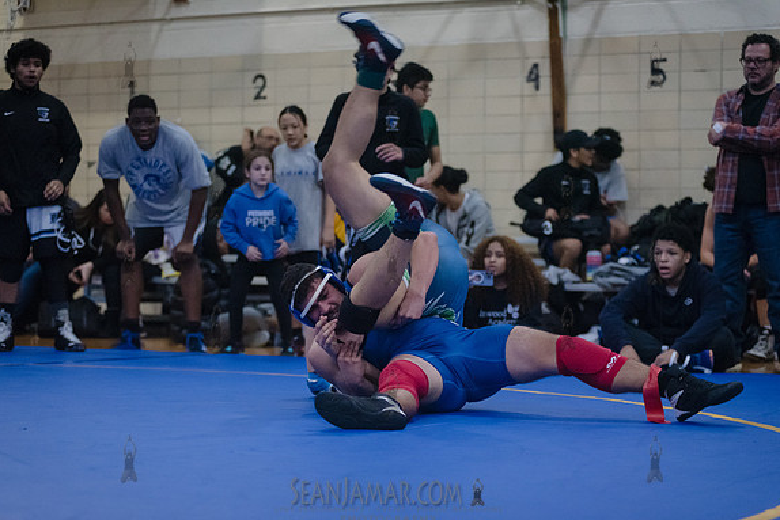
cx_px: 391
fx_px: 2189
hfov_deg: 20.2
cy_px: 261
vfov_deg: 13.6
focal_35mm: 101
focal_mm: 100
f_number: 3.2
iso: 8000
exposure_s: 1/400
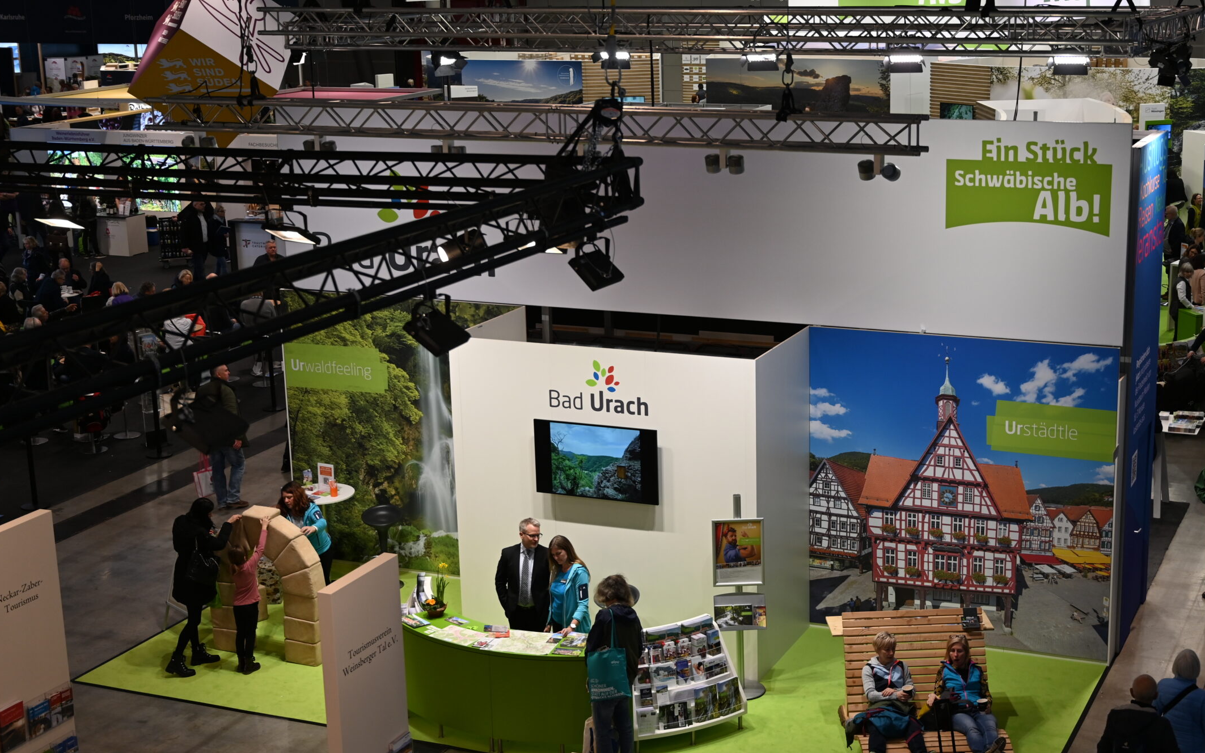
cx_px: 720
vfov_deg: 24.0
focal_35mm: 54
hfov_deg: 37.4
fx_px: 1773
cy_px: 392
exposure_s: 1/160
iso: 400
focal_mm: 44
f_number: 4
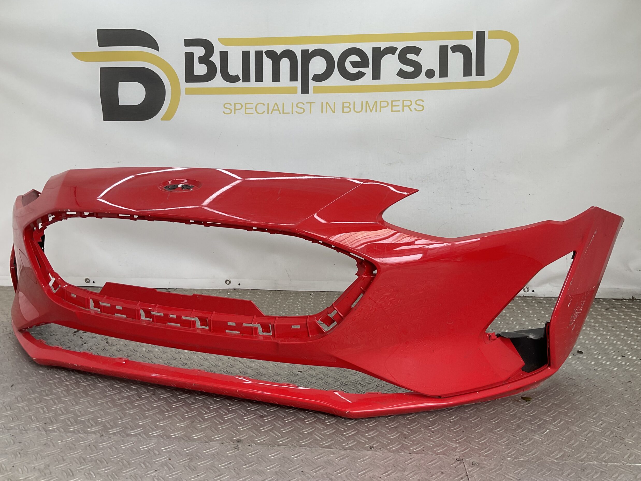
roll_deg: -2.1
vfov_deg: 46.8
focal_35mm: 30
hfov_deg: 60.0
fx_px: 555
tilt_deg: -9.2
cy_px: 234
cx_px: 311
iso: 16
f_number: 1.8
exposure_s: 1/160
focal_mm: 3
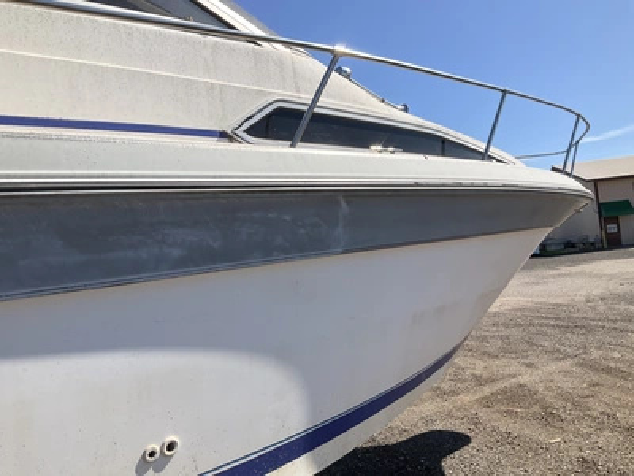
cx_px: 317
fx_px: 531
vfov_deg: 48.2
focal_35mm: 29
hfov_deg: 61.7
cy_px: 238
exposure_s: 1/2141
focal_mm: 3
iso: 25
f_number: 1.8
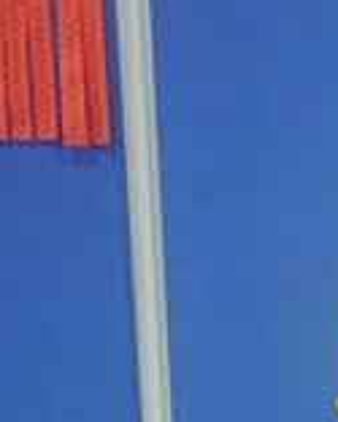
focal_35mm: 95
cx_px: 581
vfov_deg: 19.7
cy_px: 387
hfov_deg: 14.5
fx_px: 1187
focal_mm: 22
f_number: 4
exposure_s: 1/160
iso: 2000
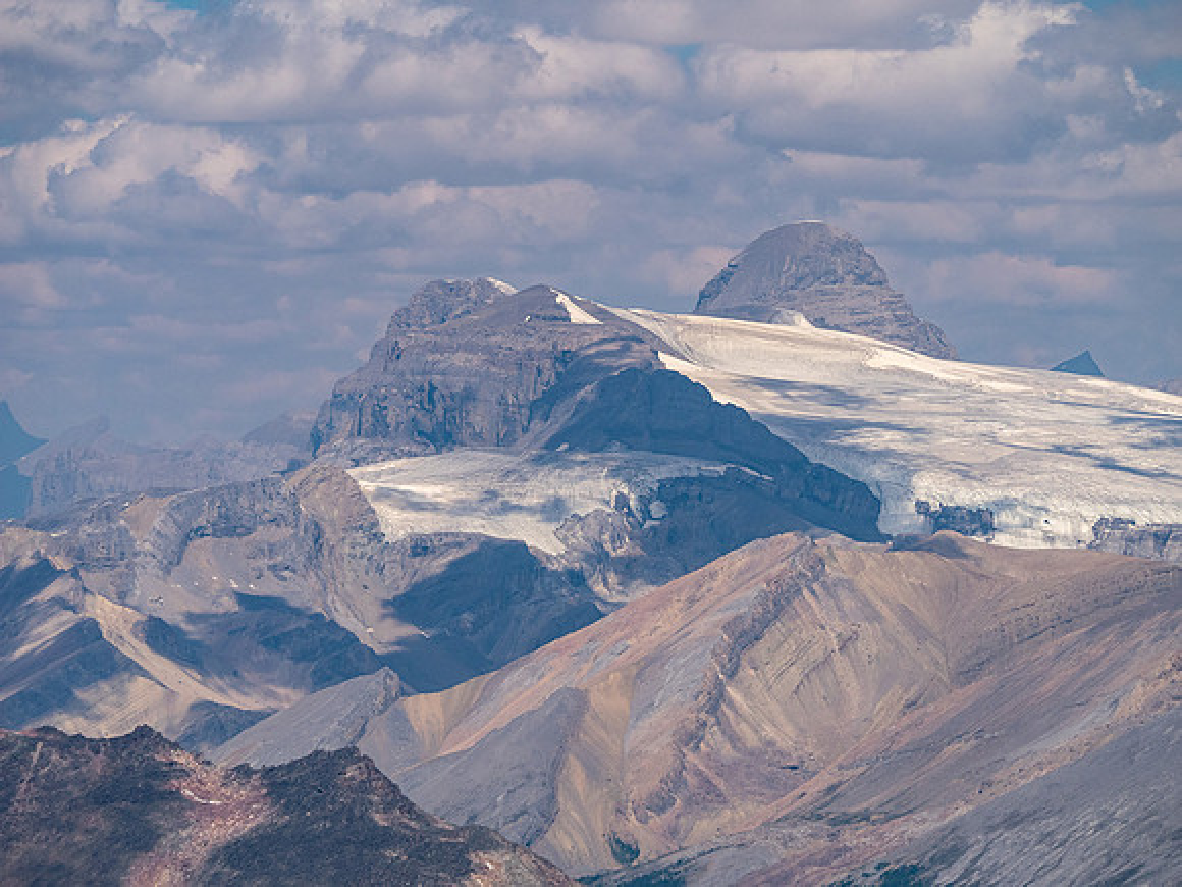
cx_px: 591
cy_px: 444
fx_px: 10244
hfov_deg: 6.6
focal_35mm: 300
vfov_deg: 5.0
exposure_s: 1/500
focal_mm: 150
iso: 200
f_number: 8
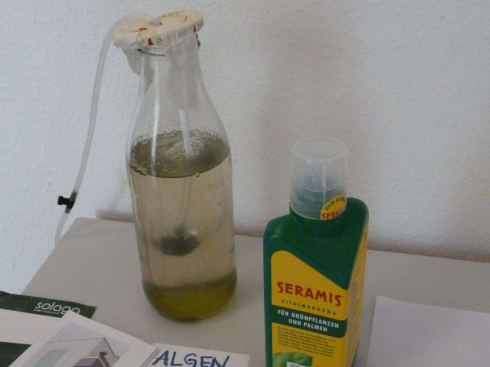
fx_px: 693
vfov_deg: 29.7
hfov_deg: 38.9
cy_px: 185
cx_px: 248
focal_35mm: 49
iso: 800
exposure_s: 1/25
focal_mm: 7.3
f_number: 3.7
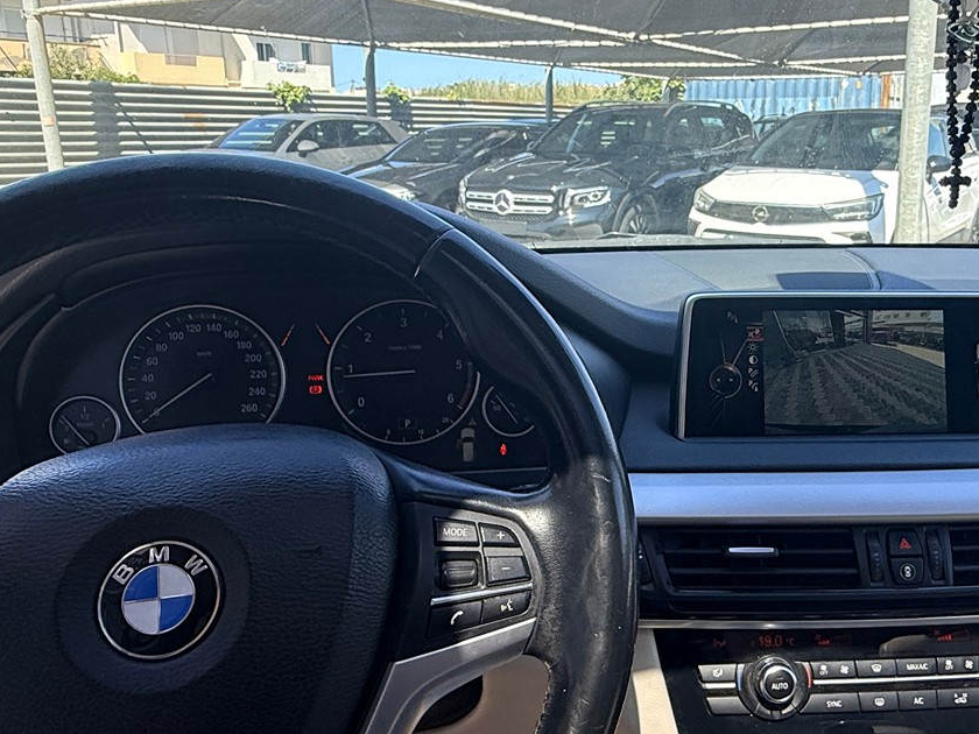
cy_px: 345
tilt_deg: -12.3
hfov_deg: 55.6
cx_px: 656
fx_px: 905
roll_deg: +0.1
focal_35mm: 32
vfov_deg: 44.1
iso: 64
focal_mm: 2.22
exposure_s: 1/368
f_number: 2.2
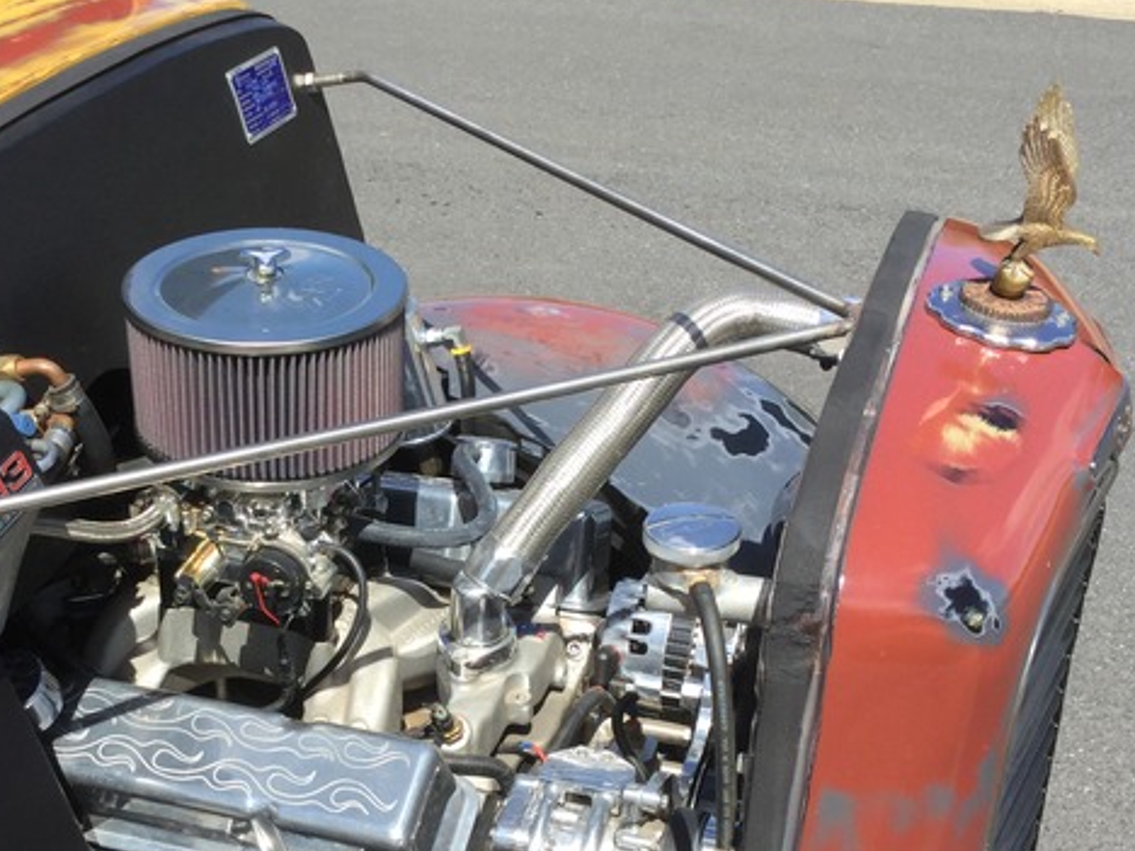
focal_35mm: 53
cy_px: 635
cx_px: 357
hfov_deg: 35.7
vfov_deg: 27.2
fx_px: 1738
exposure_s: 1/858
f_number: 2.4
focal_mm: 3.3
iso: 25
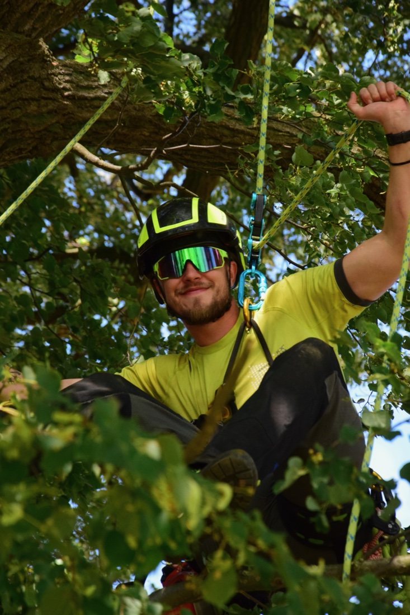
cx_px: 205
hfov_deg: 8.7
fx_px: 2691
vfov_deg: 13.0
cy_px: 308
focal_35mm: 158
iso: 2500
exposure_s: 1/800
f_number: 7.1
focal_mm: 105
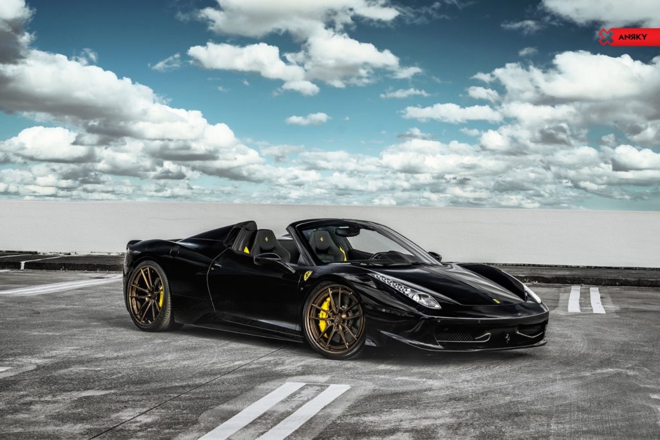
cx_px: 330
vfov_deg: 20.9
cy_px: 220
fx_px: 1192
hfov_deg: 31.0
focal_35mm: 65
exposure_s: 1/200
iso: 400
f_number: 7.1
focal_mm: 65
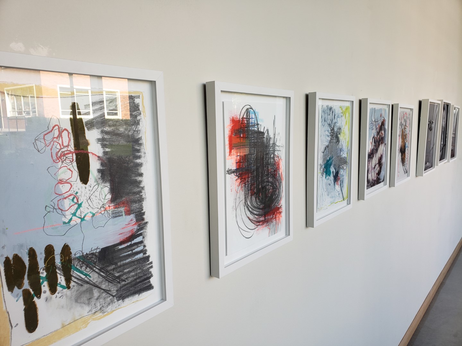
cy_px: 173
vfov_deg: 53.1
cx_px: 231
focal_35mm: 26
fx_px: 347
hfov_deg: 67.3
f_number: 2.4
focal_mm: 4.3
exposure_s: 1/50
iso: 50
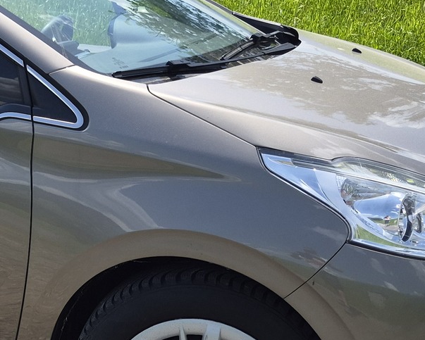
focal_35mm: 75
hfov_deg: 23.3
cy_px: 249
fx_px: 944
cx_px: -79
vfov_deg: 20.3
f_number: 1.8
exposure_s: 1/4208
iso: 80
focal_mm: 5.4
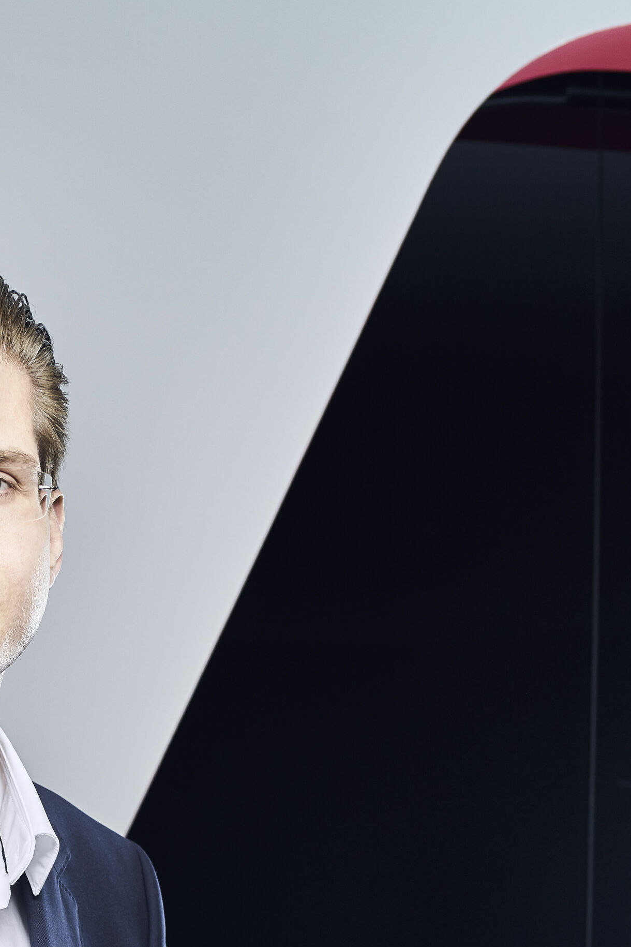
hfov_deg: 11.4
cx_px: -91
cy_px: 1028
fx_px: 3102
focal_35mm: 118
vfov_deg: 16.8
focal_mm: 50
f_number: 5.6
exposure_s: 1/200
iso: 200
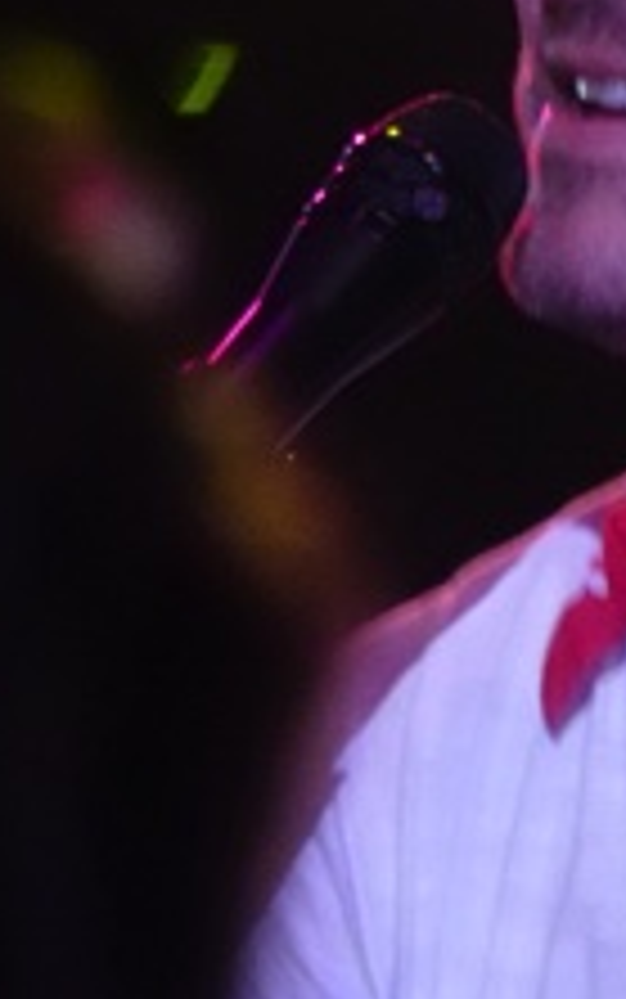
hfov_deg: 0.8
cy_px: -81
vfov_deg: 1.2
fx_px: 47217
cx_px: 824
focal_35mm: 1732
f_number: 6.3
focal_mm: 91.13
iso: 800
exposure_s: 1/80
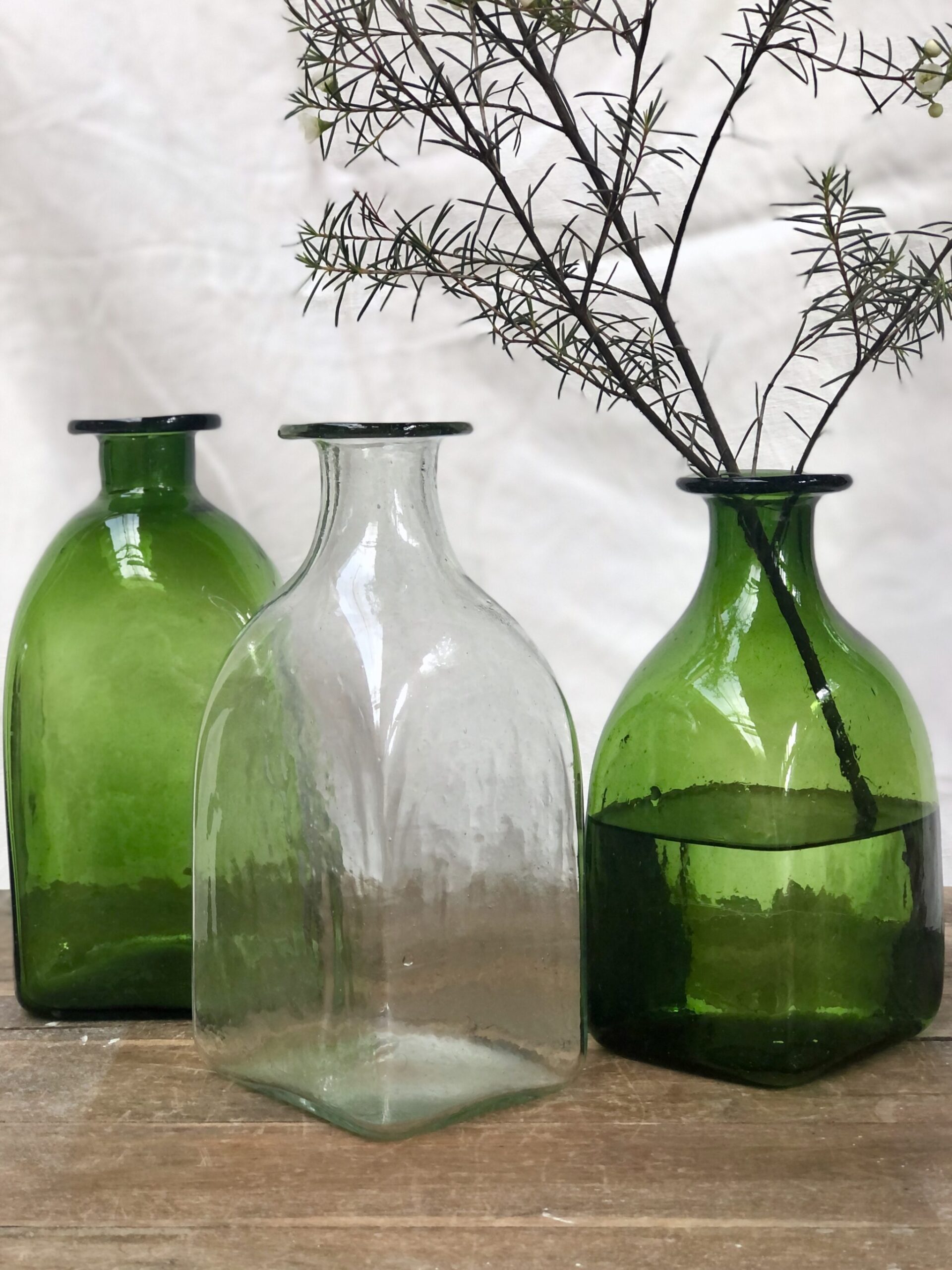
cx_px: 476
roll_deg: +1.1
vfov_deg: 33.8
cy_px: 635
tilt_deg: -5.8
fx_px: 2090
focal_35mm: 57
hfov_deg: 25.7
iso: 32
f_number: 2.8
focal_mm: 6.6
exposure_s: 1/30
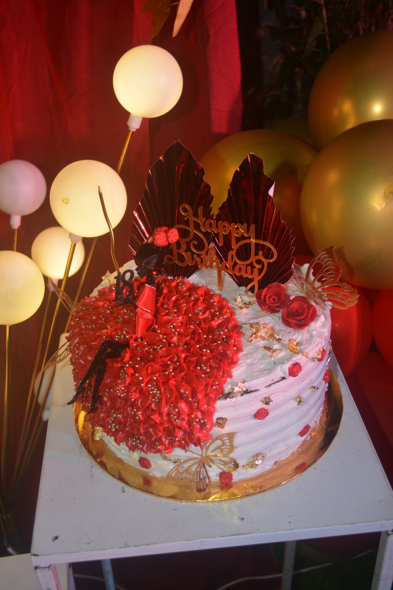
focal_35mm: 39
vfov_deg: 49.6
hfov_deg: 34.2
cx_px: 196
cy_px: 295
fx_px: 639
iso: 320
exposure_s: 1/125
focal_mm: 26
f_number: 4.2
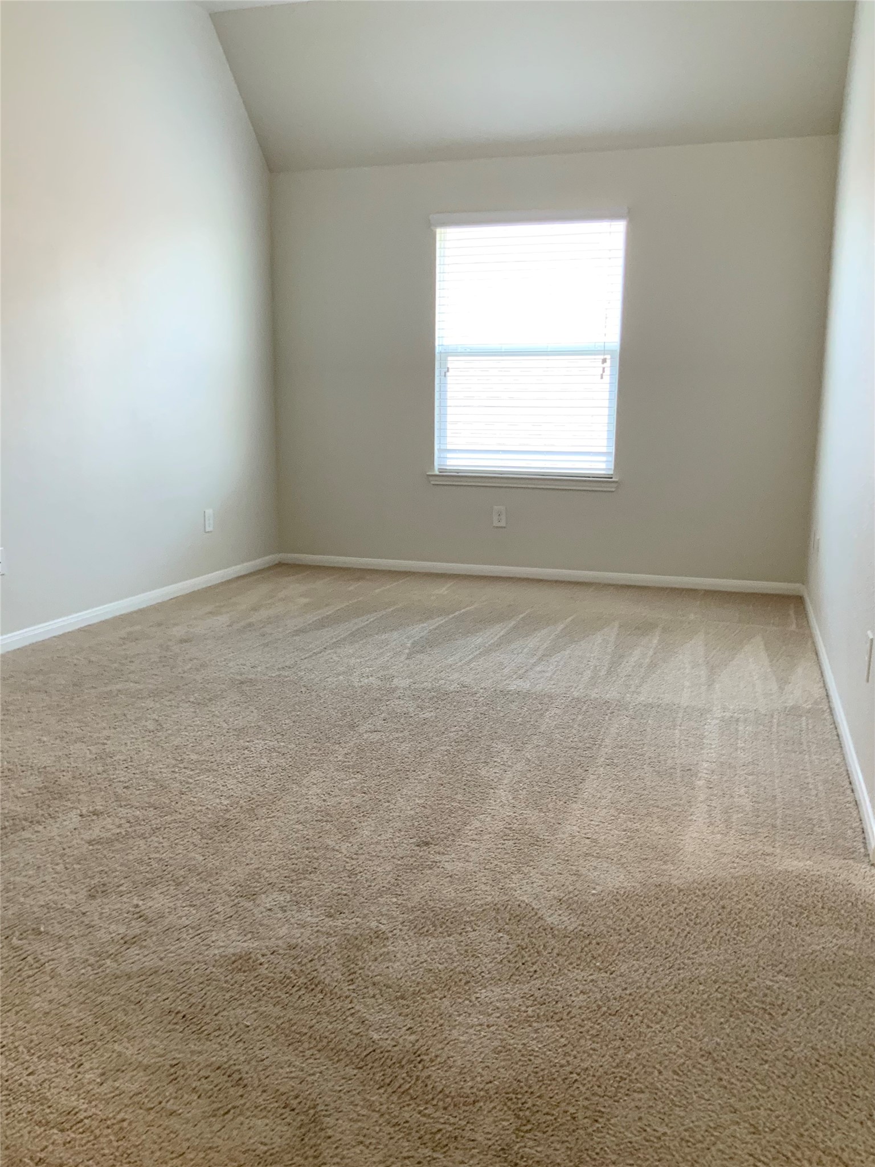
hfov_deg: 48.2
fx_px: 977
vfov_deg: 61.7
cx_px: 438
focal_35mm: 29
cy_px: 584
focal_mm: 3
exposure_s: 1/60
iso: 125
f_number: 1.8
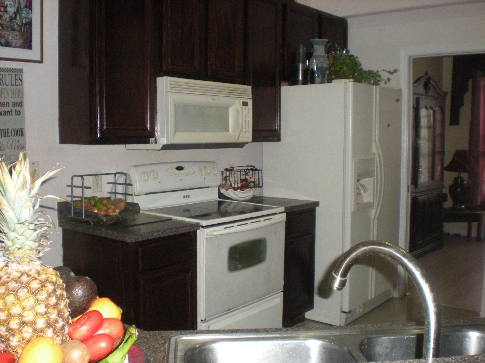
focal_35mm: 38
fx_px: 532
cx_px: 242
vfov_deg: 37.7
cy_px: 182
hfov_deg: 49.0
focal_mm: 6.3
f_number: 3.1
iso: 238
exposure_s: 1/60
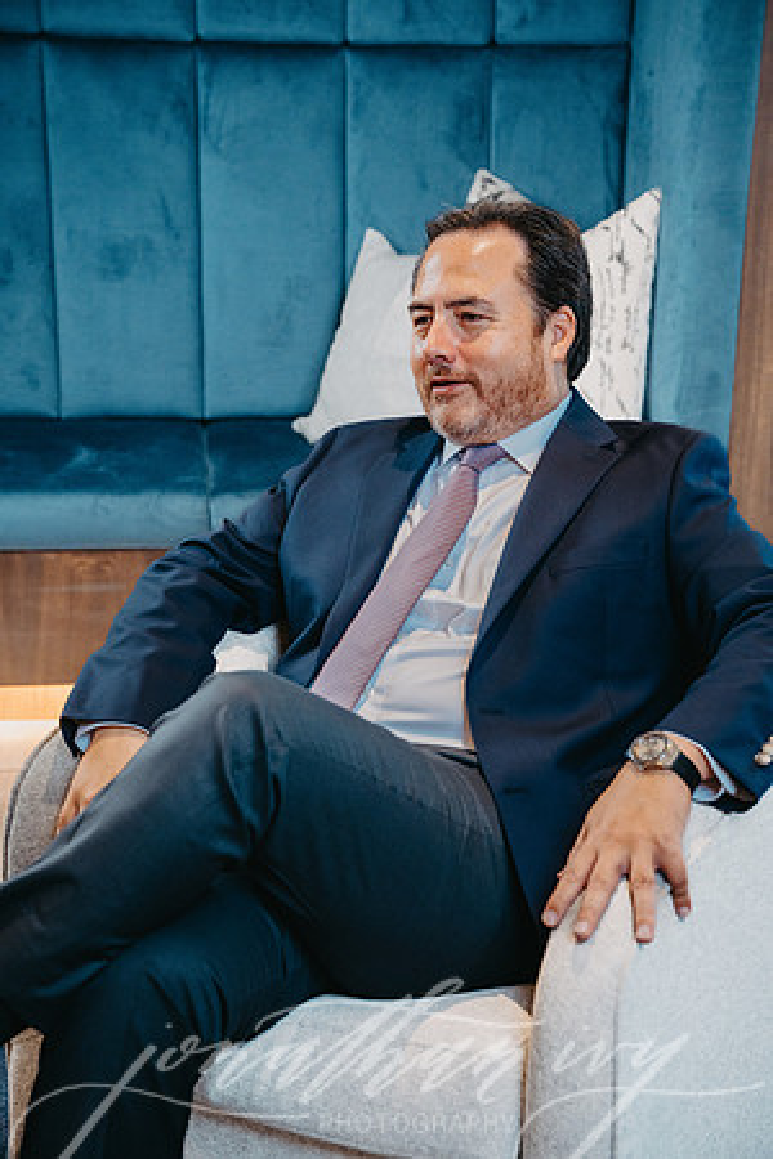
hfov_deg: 21.2
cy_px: 580
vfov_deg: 31.4
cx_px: 386
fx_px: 2061
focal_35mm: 64
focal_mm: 64
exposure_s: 1/100
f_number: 4.5
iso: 1000
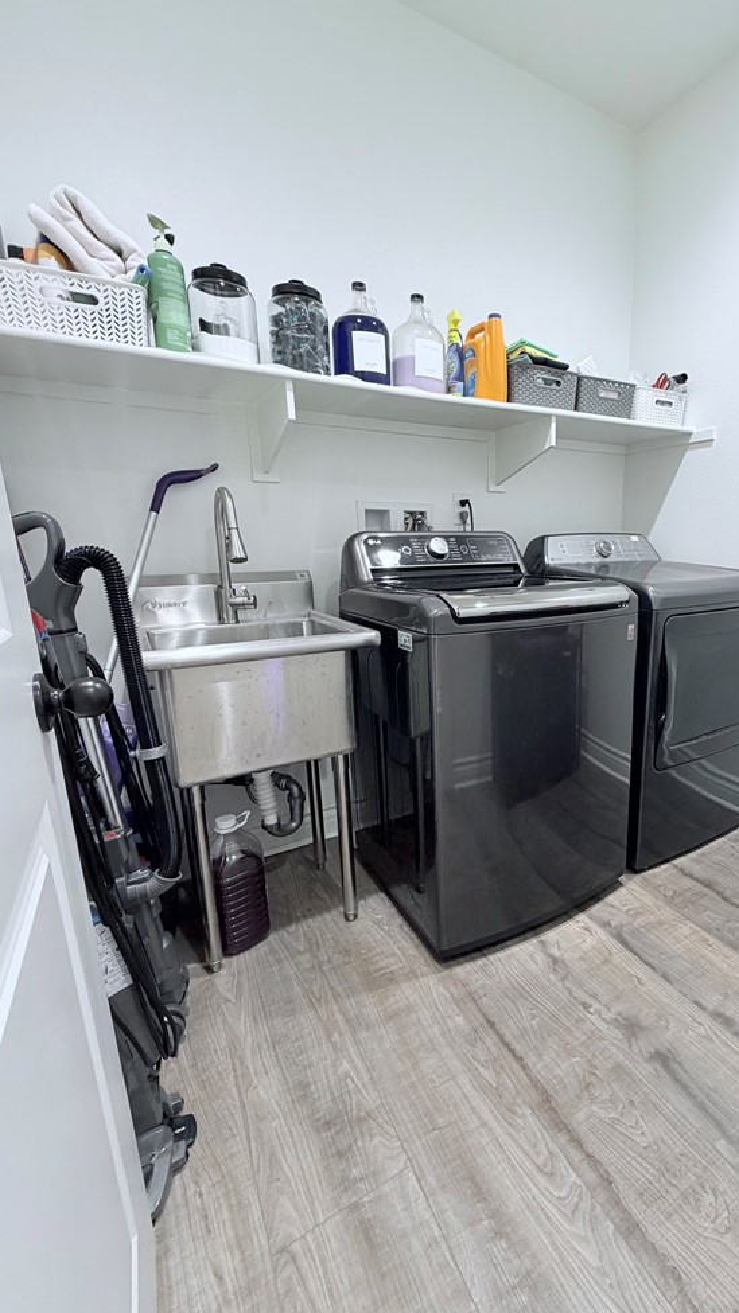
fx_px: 557
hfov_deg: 65.5
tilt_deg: -11.9
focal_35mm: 16
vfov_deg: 99.4
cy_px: 671
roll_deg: +2.0
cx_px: 485
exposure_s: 1/60
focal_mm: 2.22
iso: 200
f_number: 2.2
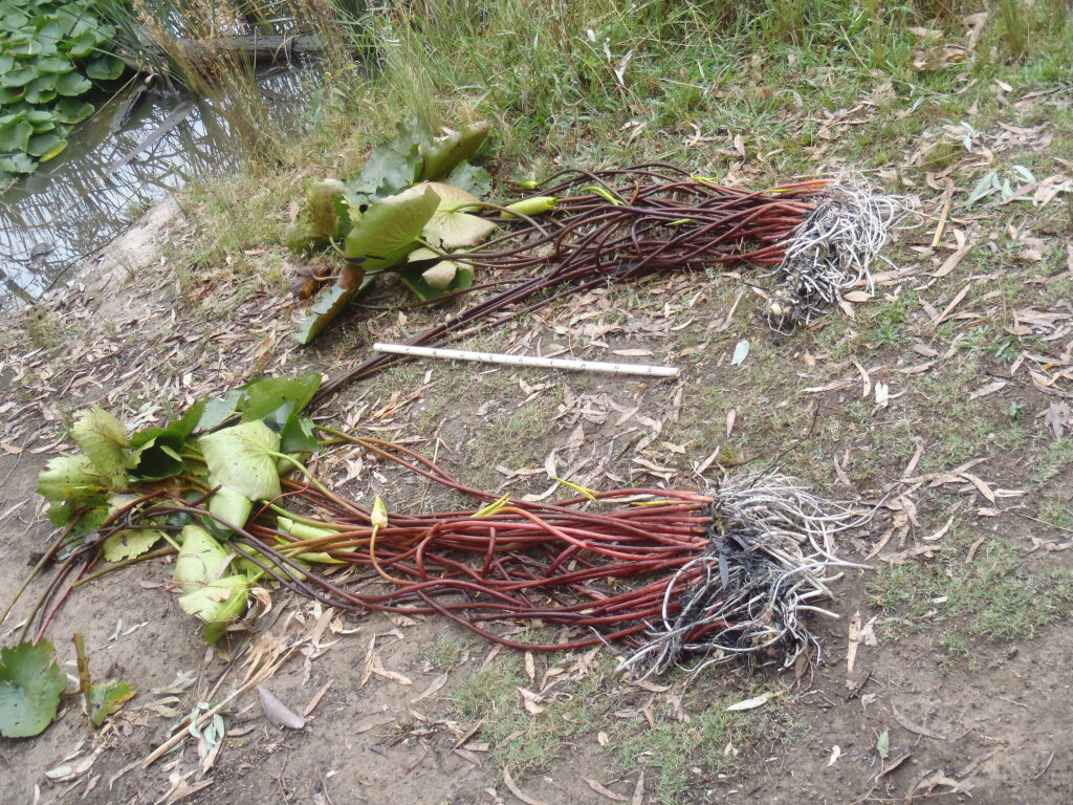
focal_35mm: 46
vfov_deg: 31.5
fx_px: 1426
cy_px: 402
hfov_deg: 41.2
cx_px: 536
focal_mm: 8.25
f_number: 4.9
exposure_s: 1/50
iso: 125
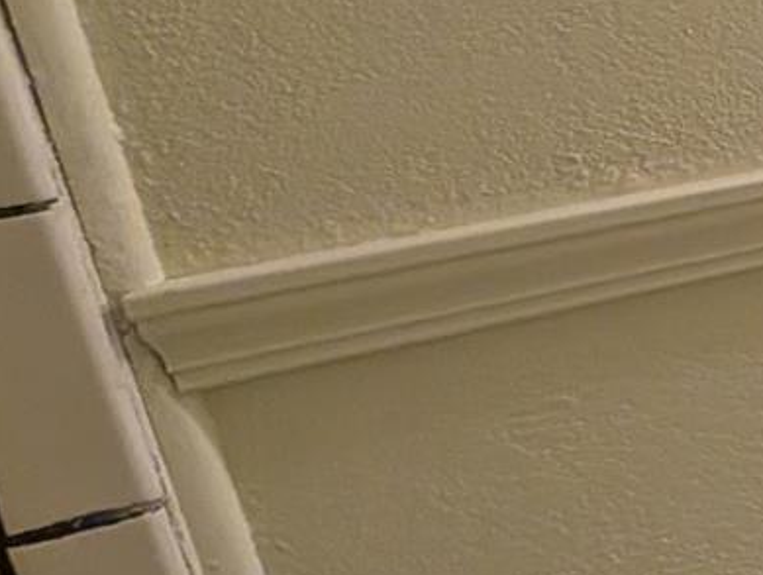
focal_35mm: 63
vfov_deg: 23.0
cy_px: 116
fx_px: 1391
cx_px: 1836
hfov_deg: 15.2
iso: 77
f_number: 1.7
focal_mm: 2.02
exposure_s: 1/120
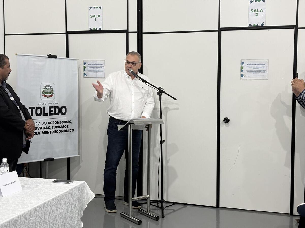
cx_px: 152
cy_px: 114
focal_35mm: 52
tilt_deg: -4.7
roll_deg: -0.5
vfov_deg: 28.0
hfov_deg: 36.8
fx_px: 458
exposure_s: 1/40
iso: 125
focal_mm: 5.96
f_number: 1.6
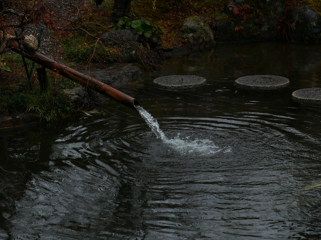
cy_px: 120
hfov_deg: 16.4
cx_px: 160
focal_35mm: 120
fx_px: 1113
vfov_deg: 12.3
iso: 200
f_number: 5.6
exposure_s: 1/400
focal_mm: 60
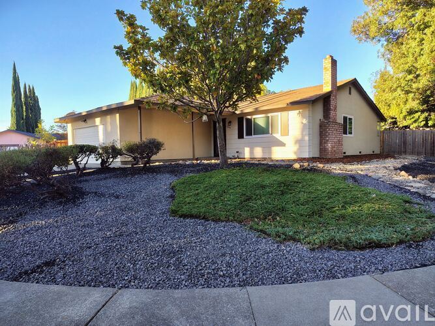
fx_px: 302
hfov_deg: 71.6
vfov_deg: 56.8
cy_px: 163
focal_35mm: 24
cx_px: 218
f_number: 1.8
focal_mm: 5.56
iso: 100
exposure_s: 1/173
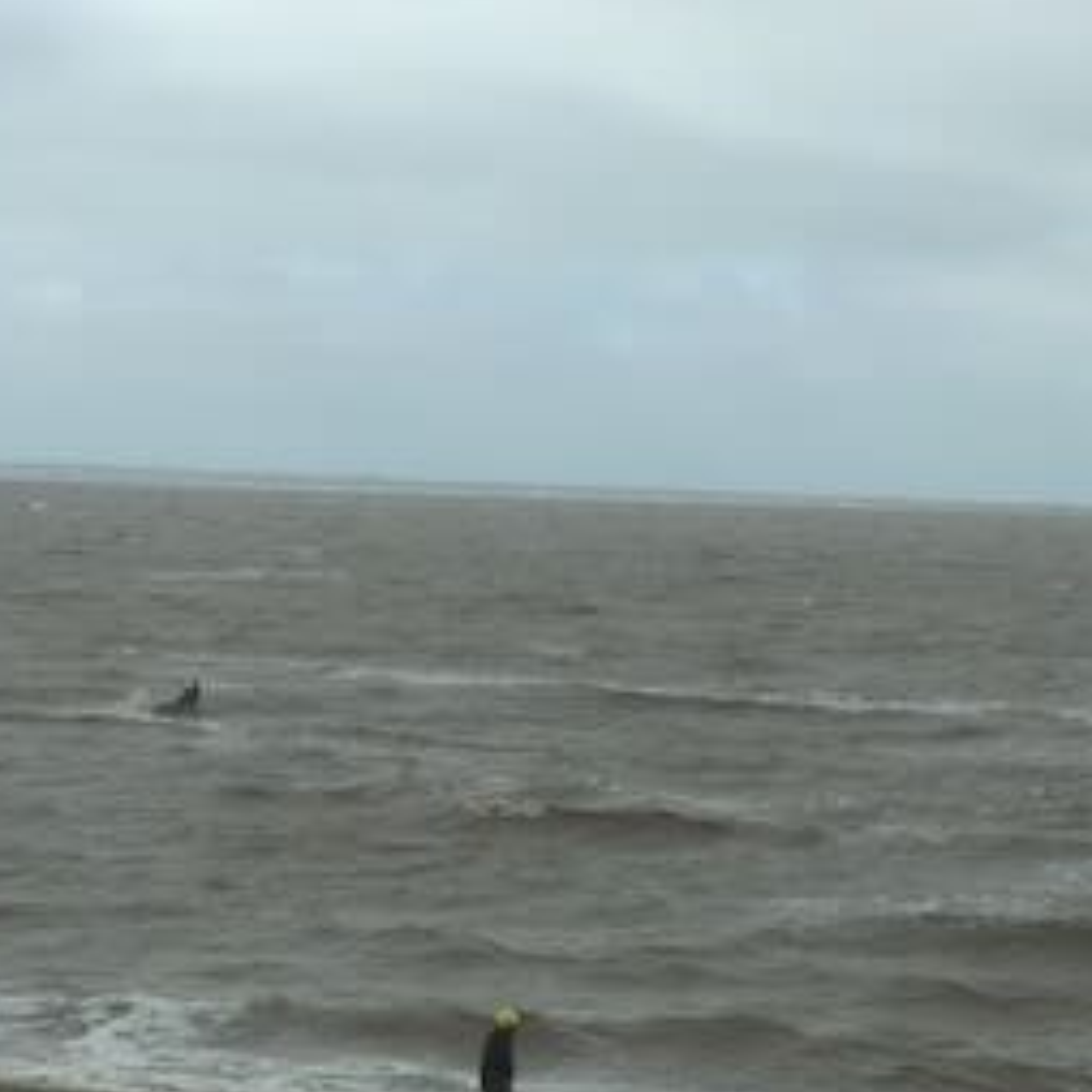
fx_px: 4140
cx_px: 632
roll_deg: -0.6
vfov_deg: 15.0
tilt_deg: +2.1
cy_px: 378
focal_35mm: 116
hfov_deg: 15.0
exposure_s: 1/1066
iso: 16
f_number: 2.4
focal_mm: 6
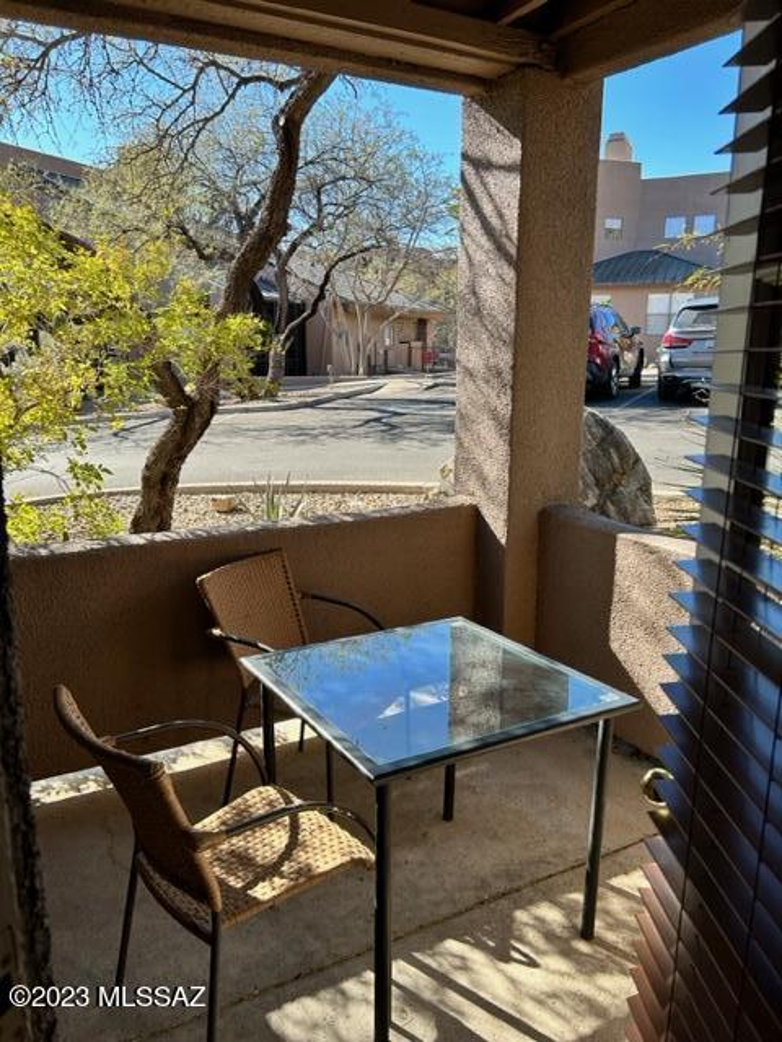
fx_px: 783
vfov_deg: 67.3
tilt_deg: -9.9
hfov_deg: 53.1
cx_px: 391
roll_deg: +0.5
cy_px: 521
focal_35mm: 26
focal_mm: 5.7
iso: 50
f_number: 1.5
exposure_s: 1/859
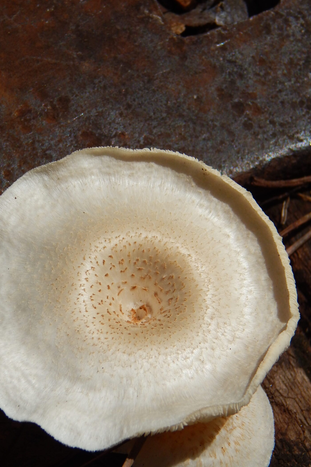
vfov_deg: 12.3
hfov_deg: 8.2
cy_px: 278
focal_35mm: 167
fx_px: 2165
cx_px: 138
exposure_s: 1/640
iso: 125
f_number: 9.6
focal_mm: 23.4
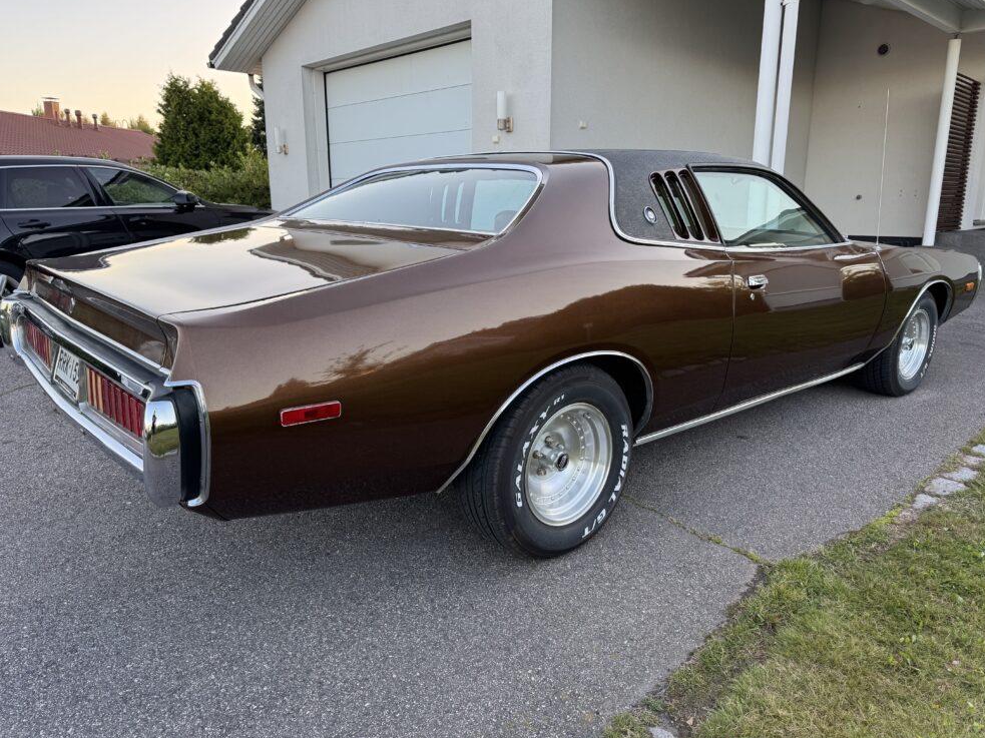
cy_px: 380
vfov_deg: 54.9
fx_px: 711
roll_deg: -0.2
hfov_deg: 69.4
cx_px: 497
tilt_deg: -13.3
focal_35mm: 25
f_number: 1.78
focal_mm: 6.76
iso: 64
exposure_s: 1/121
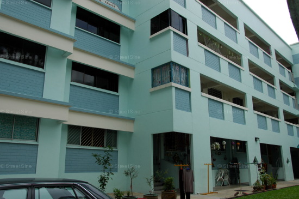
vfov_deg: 43.5
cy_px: 100
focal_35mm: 30
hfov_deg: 62.0
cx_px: 150
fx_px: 249
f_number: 5.6
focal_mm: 20
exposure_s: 1/500
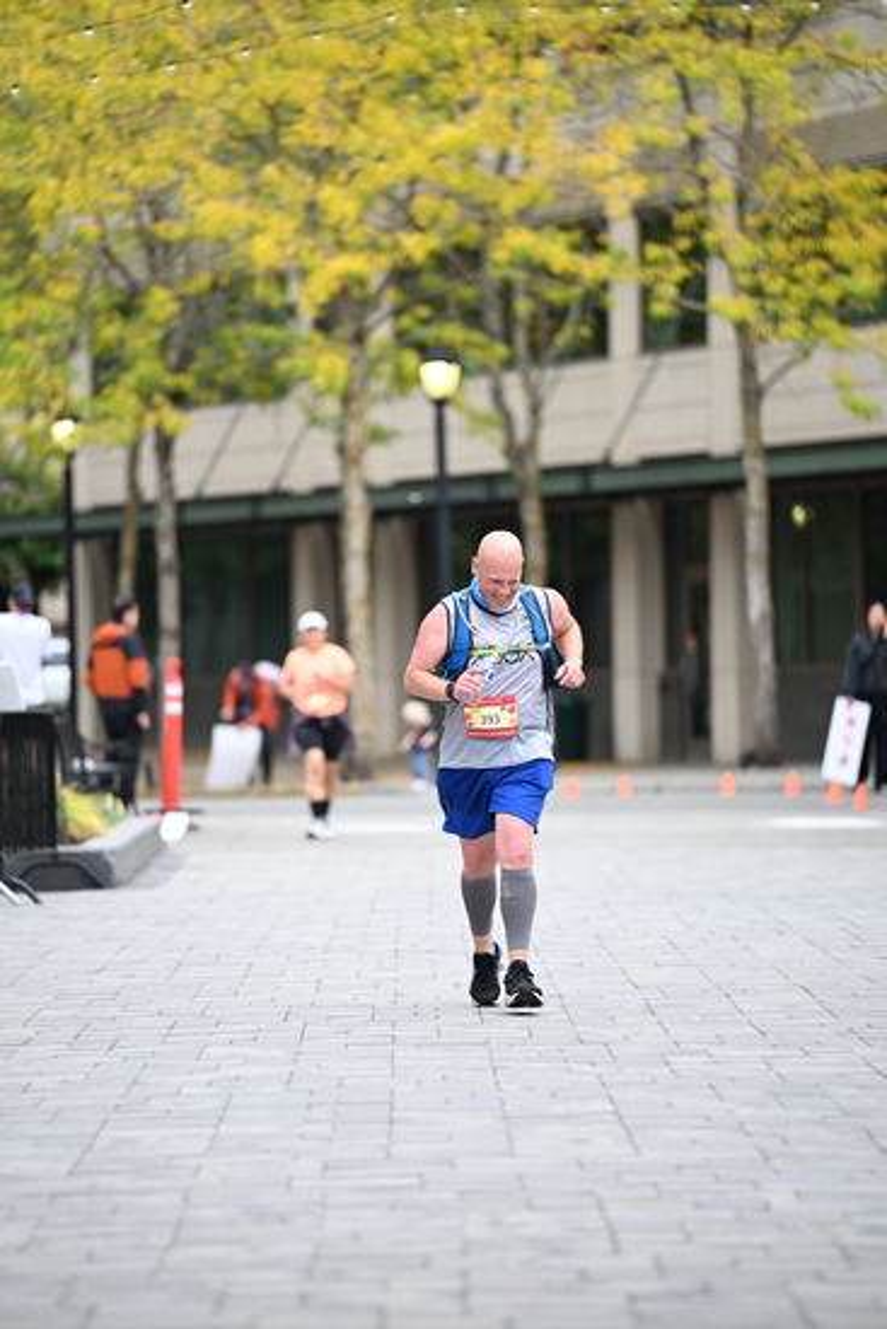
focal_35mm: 200
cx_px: 444
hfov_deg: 6.9
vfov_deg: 10.3
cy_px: 664
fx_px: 7386
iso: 640
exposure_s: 1/1600
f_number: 2.8
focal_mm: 200
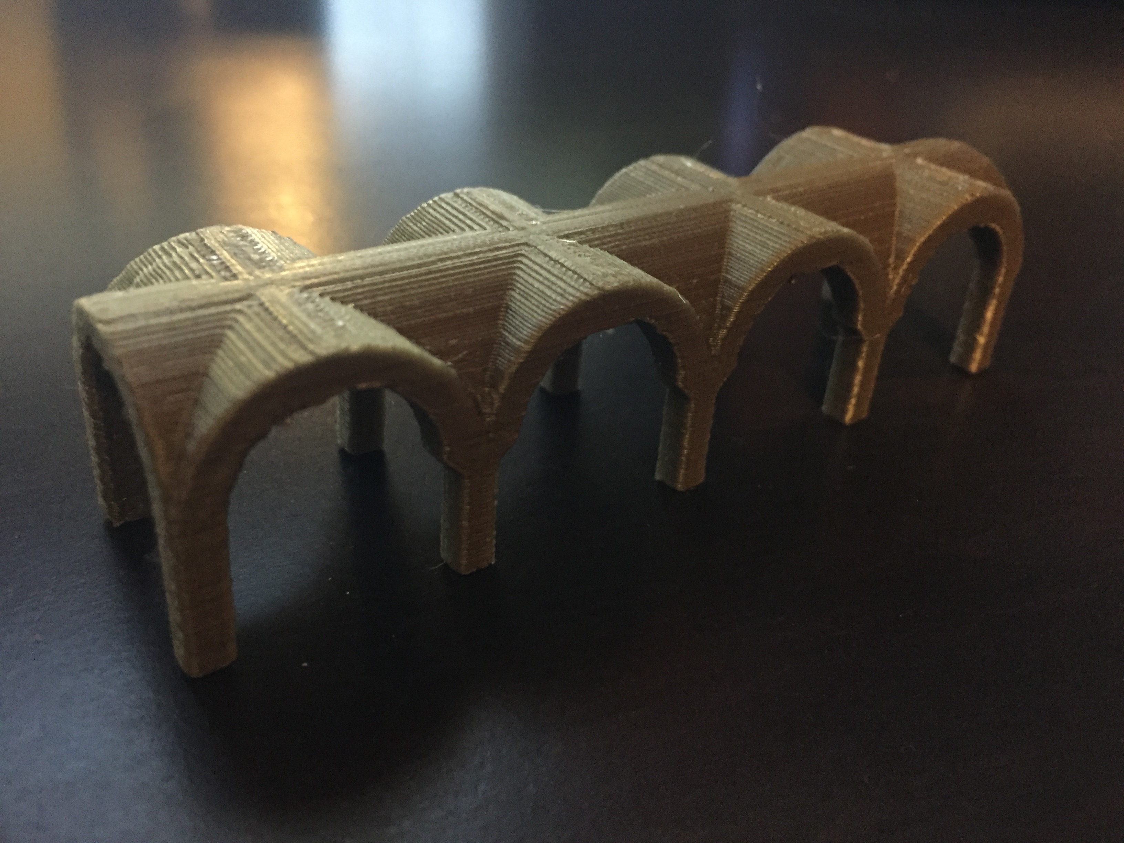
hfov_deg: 61.7
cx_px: 562
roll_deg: -4.6
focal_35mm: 29
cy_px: 422
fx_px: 942
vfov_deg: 48.2
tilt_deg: -32.7
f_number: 2.2
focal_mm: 4.15
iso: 500
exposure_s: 1/15
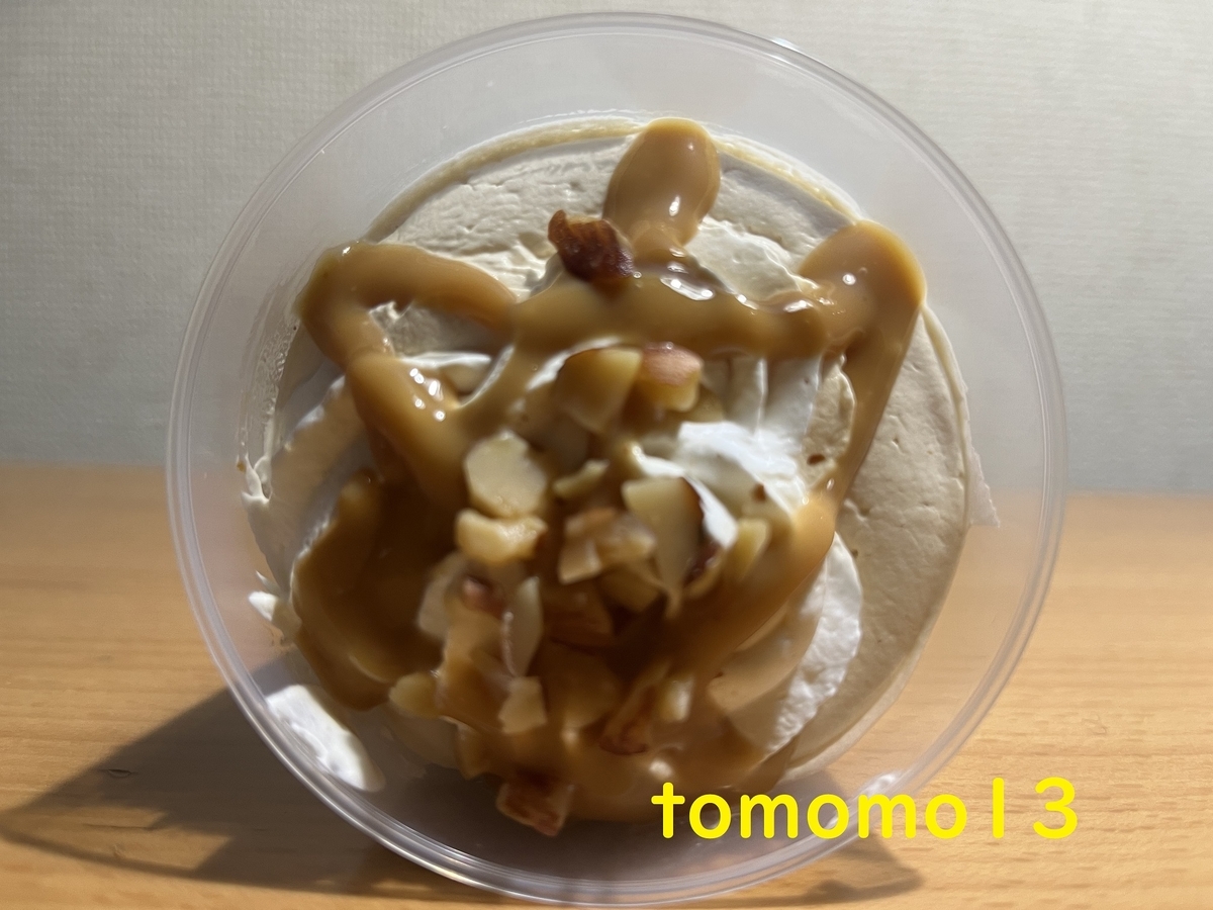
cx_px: 606
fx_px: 911
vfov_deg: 53.1
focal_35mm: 26
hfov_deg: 67.3
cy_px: 455
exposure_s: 1/50
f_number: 1.6
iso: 100
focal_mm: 5.1
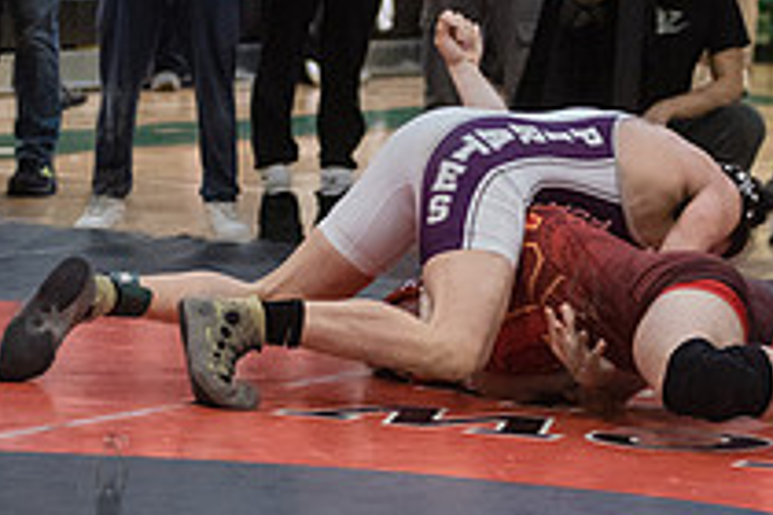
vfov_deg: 6.2
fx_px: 4745
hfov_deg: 9.3
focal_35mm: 221
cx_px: 582
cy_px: 318
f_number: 3.5
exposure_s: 1/500
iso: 8000
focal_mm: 80
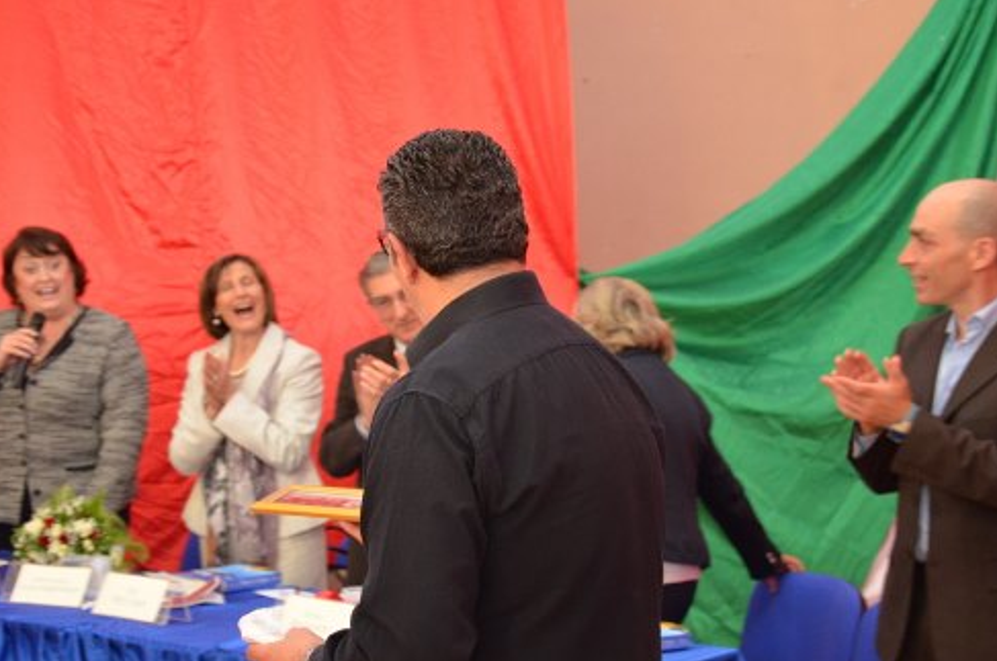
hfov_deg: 30.1
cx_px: 518
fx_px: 1852
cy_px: 362
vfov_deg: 20.2
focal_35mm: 67
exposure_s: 1/60
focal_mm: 34
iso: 2000
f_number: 4.2
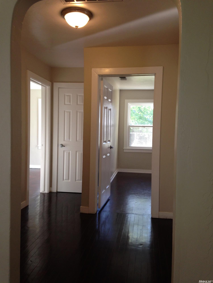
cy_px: 142
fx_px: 271
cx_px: 106
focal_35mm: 33
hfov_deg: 42.9
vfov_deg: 55.4
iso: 64
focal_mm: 4.12
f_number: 2.4
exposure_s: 1/40
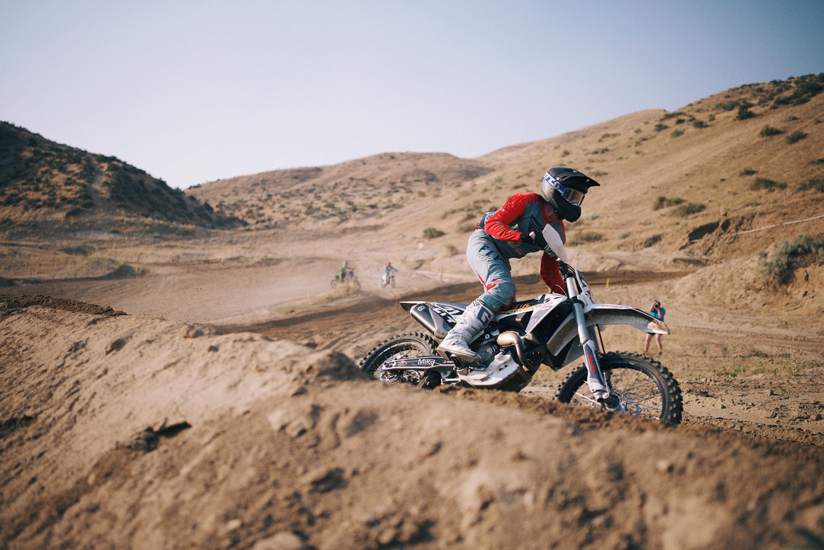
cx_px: 412
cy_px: 275
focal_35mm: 35
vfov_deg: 37.9
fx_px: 802
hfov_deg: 54.4
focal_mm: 35
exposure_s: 1/3200
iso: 40
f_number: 1.6
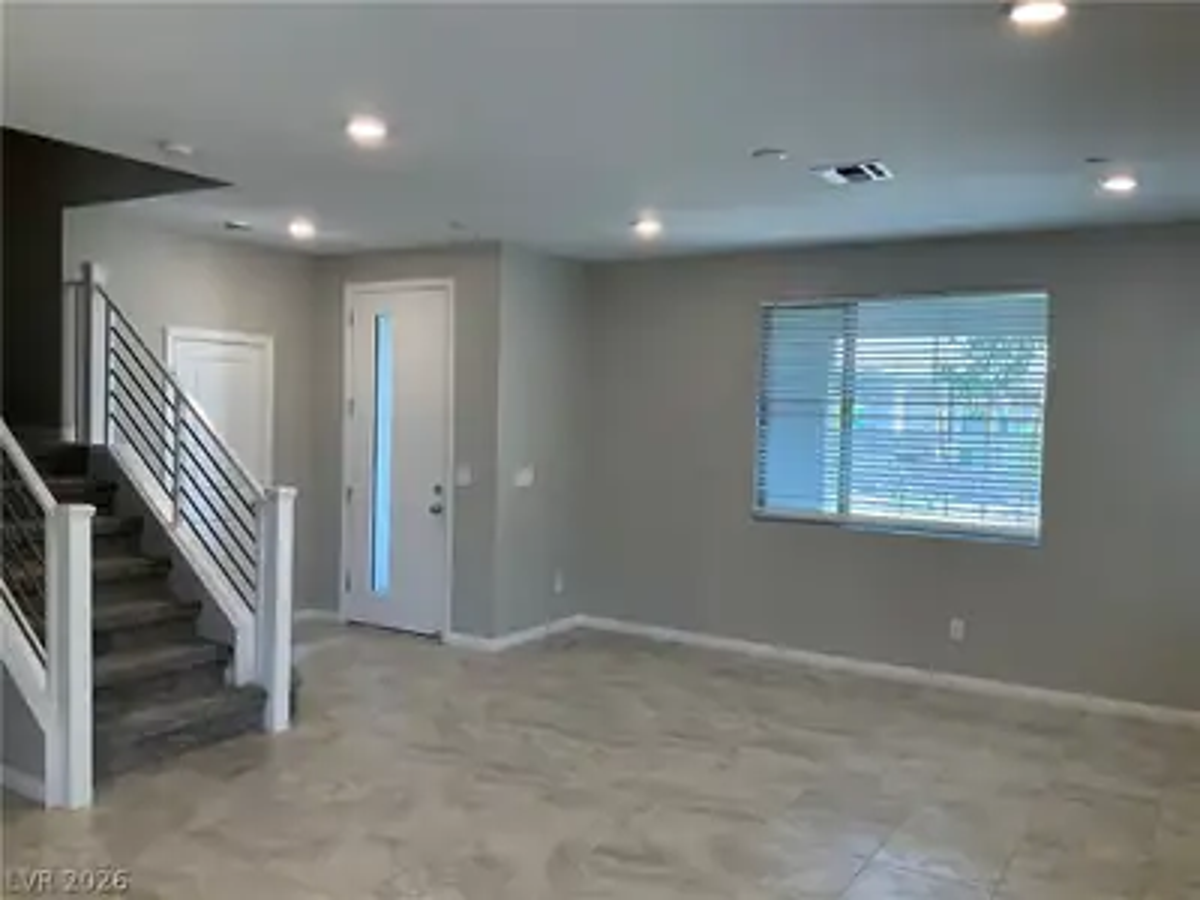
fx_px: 1005
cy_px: 450
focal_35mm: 29
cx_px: 600
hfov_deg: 61.7
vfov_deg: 48.2
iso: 40
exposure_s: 1/60
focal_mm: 3
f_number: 1.8
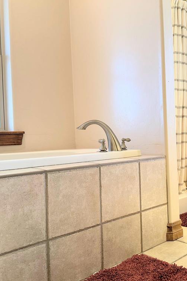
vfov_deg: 55.8
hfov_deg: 38.4
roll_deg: +2.5
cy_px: 140
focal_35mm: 34
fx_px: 265
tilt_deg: +0.3
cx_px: 125
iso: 200
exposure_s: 1/60
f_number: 1.78
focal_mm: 6.86
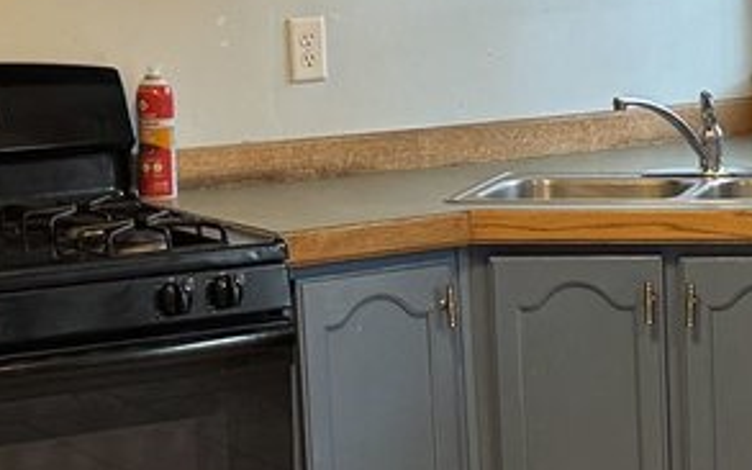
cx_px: 672
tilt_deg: -9.2
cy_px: 313
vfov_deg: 9.4
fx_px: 2848
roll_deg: +1.2
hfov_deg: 14.9
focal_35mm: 139
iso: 125
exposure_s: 1/60
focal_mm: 6.76
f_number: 1.78
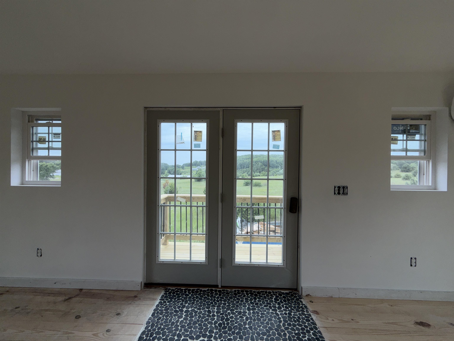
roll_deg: +0.0
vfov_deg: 85.7
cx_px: 227
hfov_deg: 102.1
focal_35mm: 14
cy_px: 170
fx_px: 184
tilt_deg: -1.8
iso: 16
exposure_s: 1/261
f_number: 2.2
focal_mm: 2.22
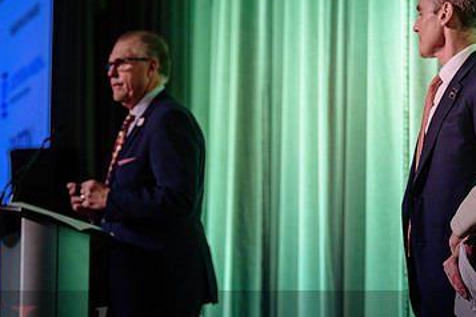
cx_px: 338
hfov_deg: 13.2
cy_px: 110
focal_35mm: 155
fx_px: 2049
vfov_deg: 8.8
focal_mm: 82
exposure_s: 1/200
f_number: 3.5
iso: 1250
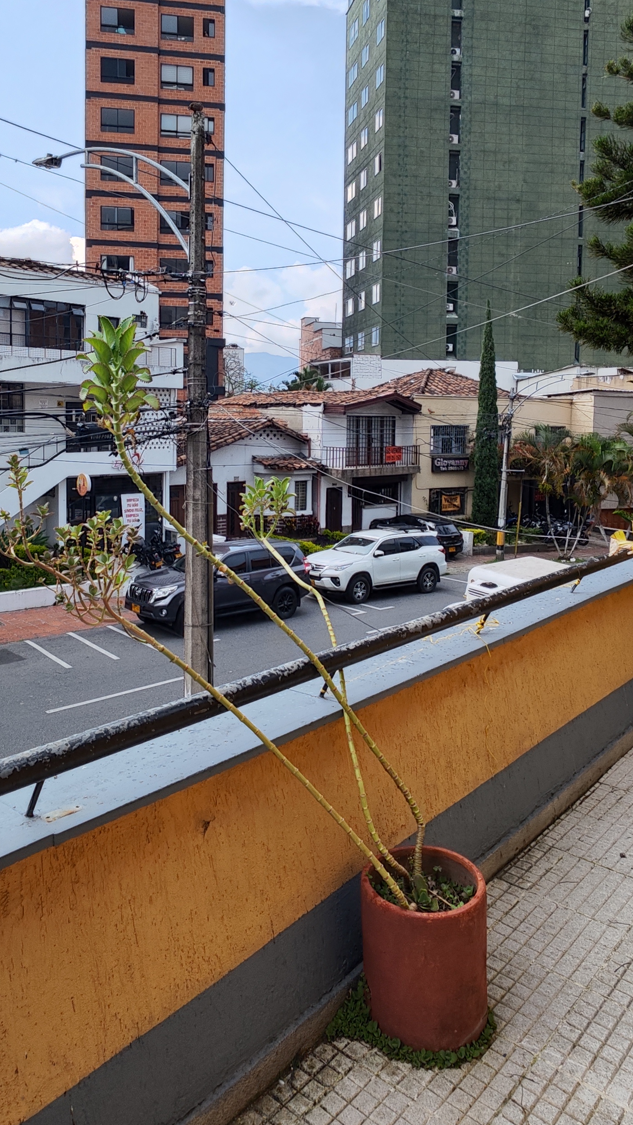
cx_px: 272
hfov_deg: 45.8
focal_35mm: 25
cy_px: 461
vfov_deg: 73.4
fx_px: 746
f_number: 2.2
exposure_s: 1/120
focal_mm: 2.16
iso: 50
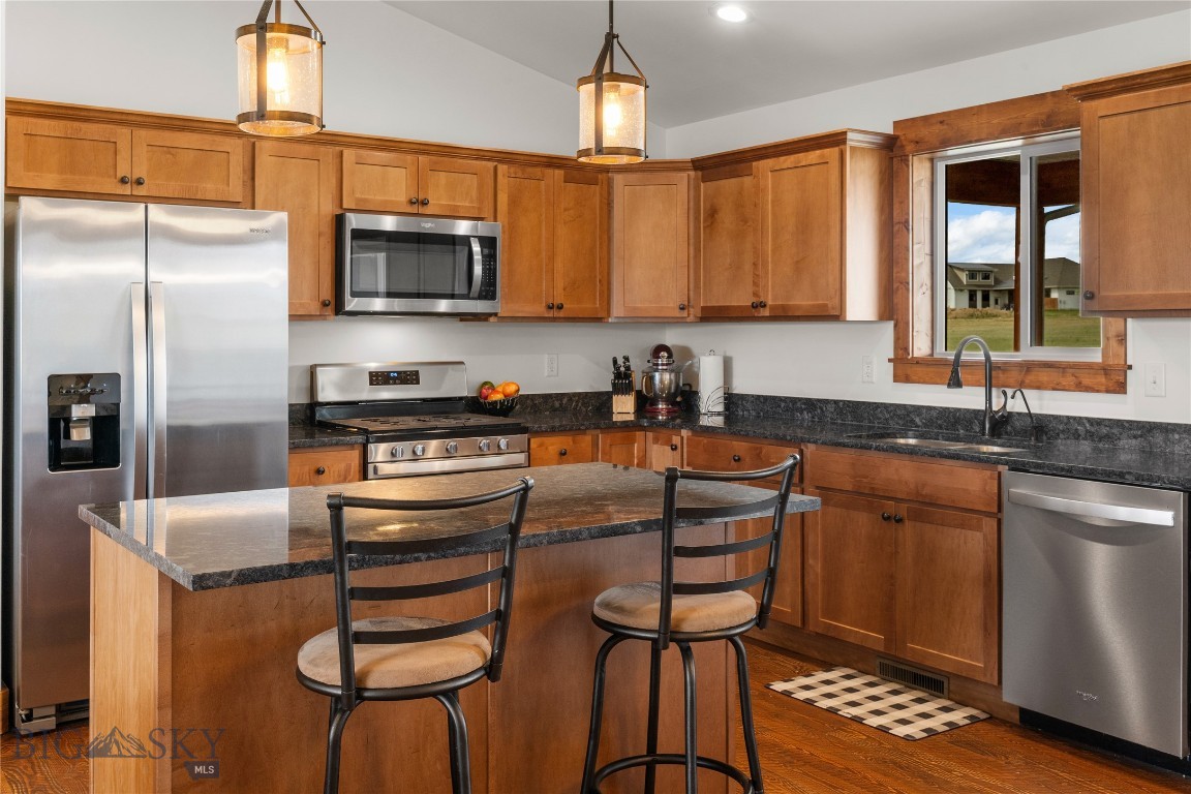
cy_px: 397
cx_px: 596
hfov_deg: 55.8
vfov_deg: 38.9
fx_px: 1125
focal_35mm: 34
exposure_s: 1/5
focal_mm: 34
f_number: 11
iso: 400
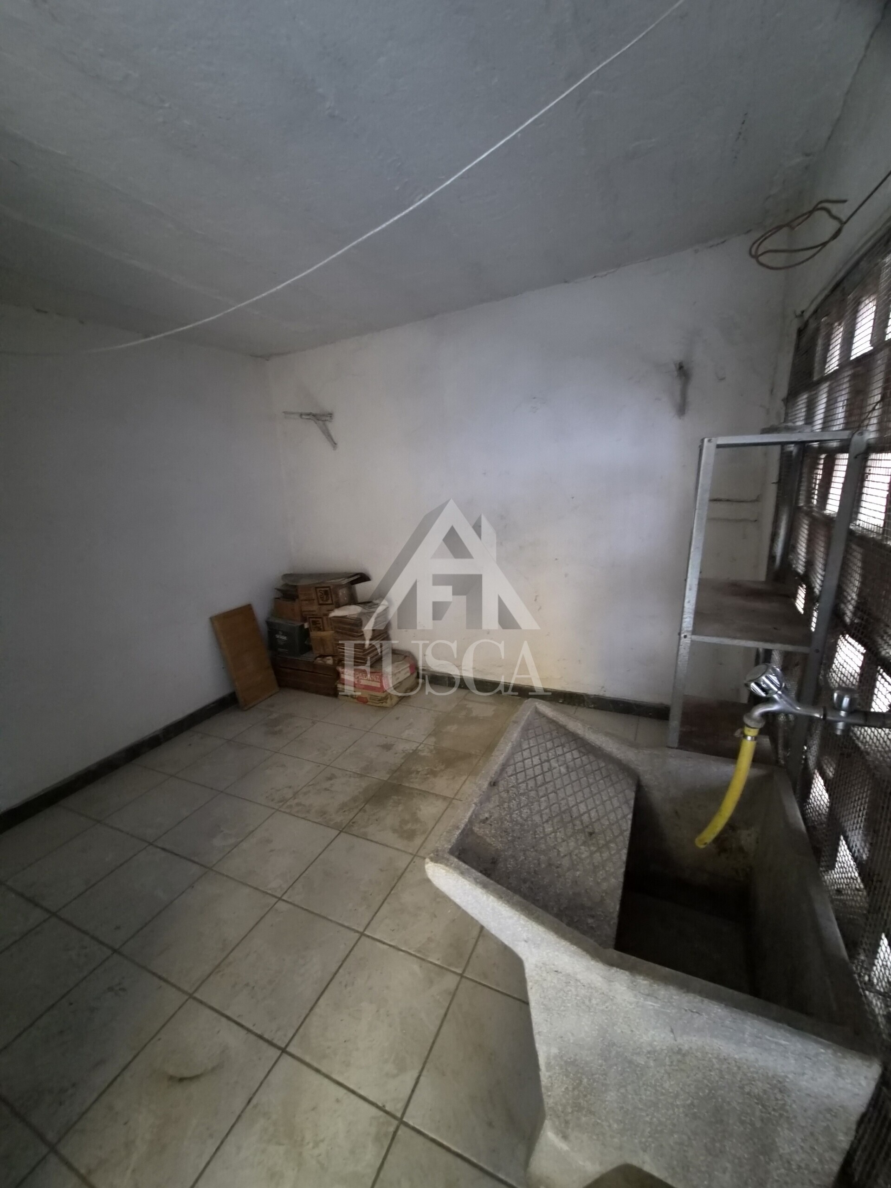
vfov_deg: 106.2
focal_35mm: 13
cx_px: 446
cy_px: 594
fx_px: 446
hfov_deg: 89.9
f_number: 2.2
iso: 1250
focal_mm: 2.2
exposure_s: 1/33
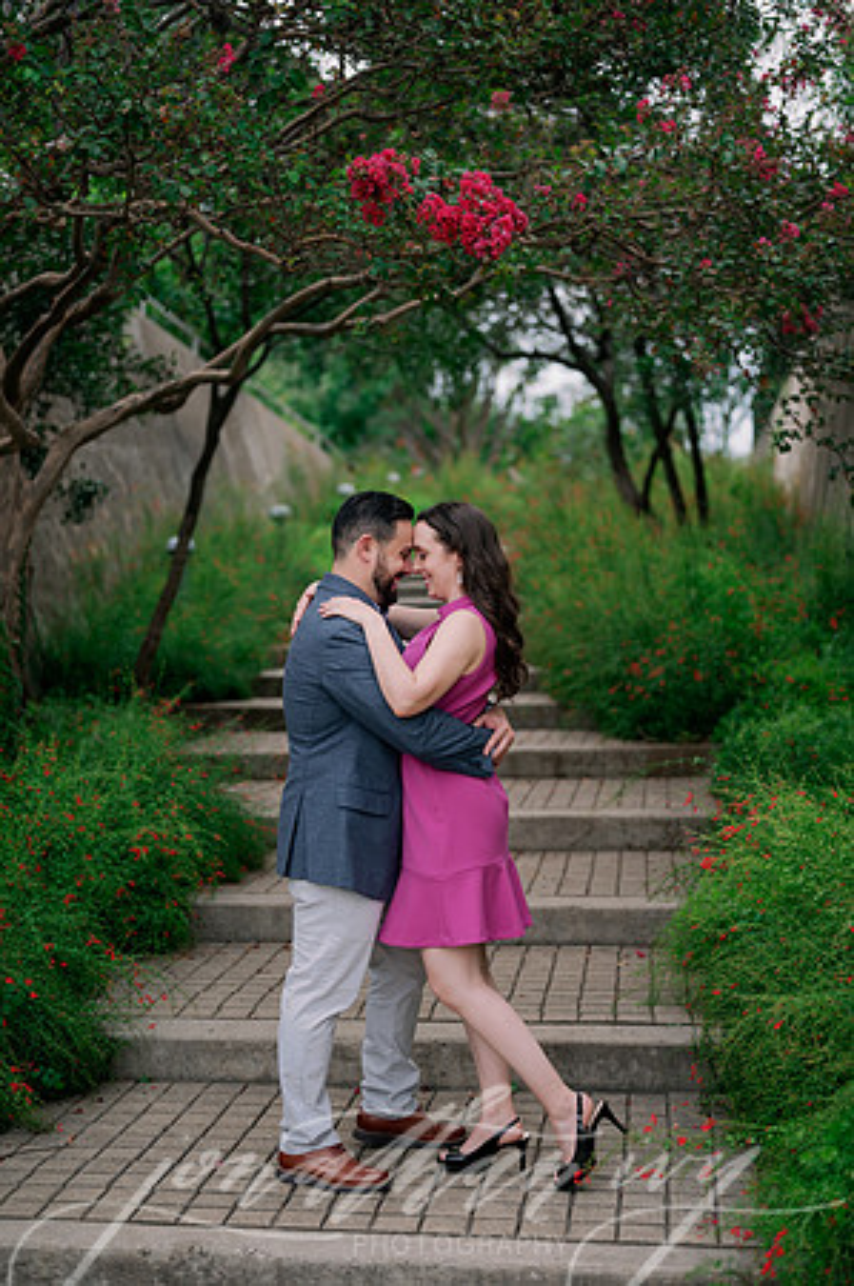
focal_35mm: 50
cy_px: 643
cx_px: 427
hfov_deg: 26.9
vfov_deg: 39.6
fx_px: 1783
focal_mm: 50
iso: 80
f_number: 2
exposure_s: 1/400
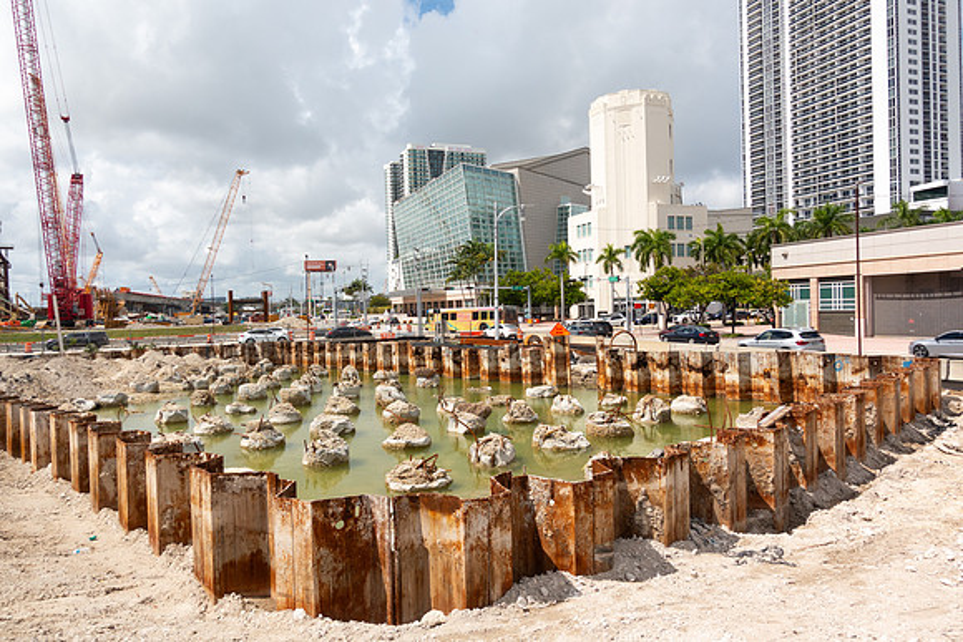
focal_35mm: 24
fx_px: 642
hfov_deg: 73.7
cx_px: 482
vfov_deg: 53.2
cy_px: 321
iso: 125
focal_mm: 8.8
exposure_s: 1/200
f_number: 4.5
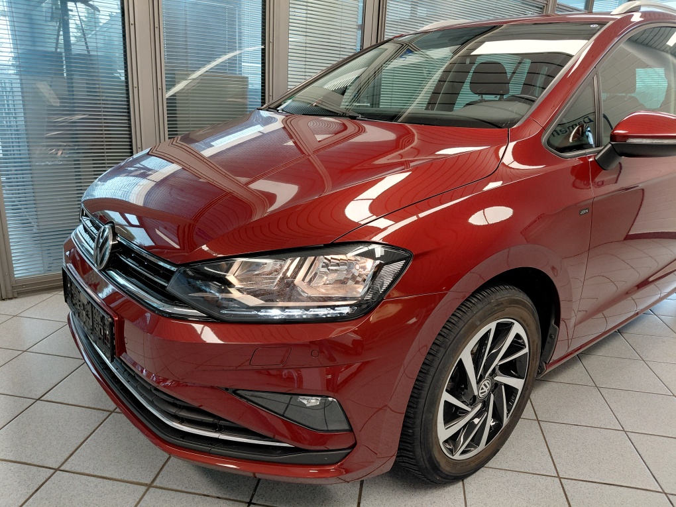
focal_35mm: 25
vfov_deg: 54.9
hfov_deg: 69.4
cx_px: 338
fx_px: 488
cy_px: 254
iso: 160
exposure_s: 1/120
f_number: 1.8
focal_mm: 4.69
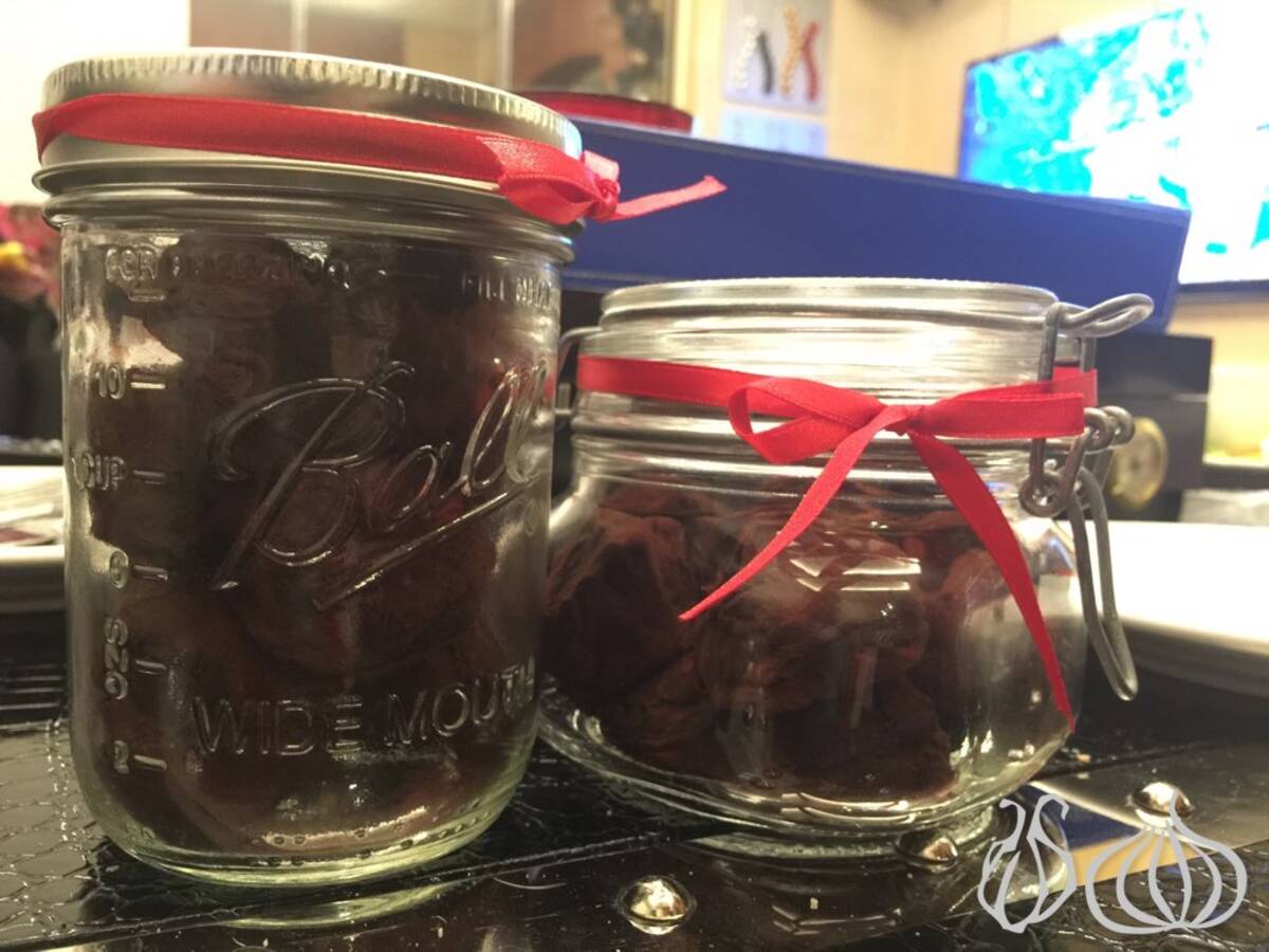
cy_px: 476
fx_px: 1063
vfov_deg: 48.2
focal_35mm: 29
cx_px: 634
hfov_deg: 61.7
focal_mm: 4.15
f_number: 2.2
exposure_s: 1/4
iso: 100
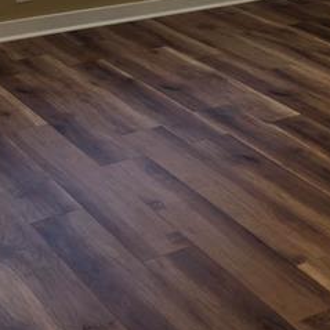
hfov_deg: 19.4
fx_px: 938
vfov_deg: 18.2
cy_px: -128
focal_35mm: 87
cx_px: 320
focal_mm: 6.3
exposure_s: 1/120
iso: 40
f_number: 1.7
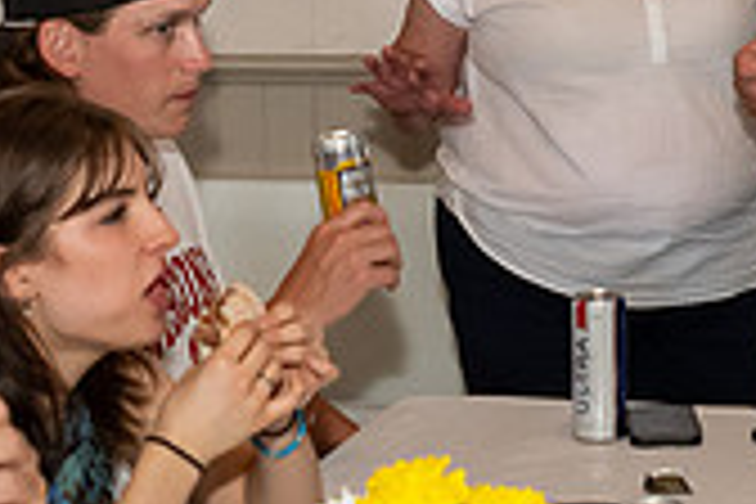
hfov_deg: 14.3
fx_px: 2982
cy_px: 3
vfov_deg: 9.6
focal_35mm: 142
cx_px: 717
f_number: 4
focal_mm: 24
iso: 1600
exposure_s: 1/125
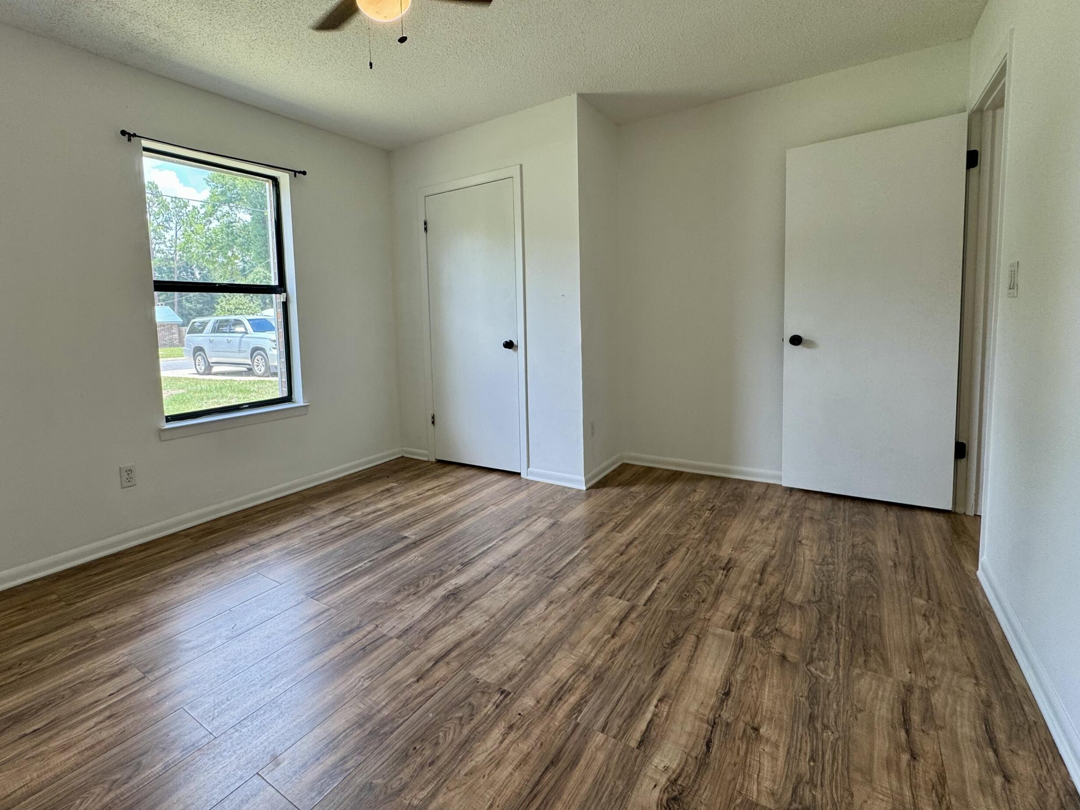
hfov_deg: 90.2
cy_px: 370
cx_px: 447
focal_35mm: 17
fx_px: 530
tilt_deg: -5.5
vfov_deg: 74.6
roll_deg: +1.9
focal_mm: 2.22
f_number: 2.2
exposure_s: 1/120
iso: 64
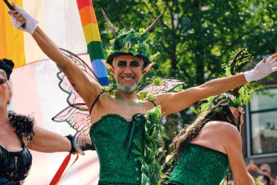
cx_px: 134
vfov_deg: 13.1
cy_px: 142
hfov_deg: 19.6
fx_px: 800
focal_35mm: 104
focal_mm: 27
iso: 160
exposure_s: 1/3200
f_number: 1.6
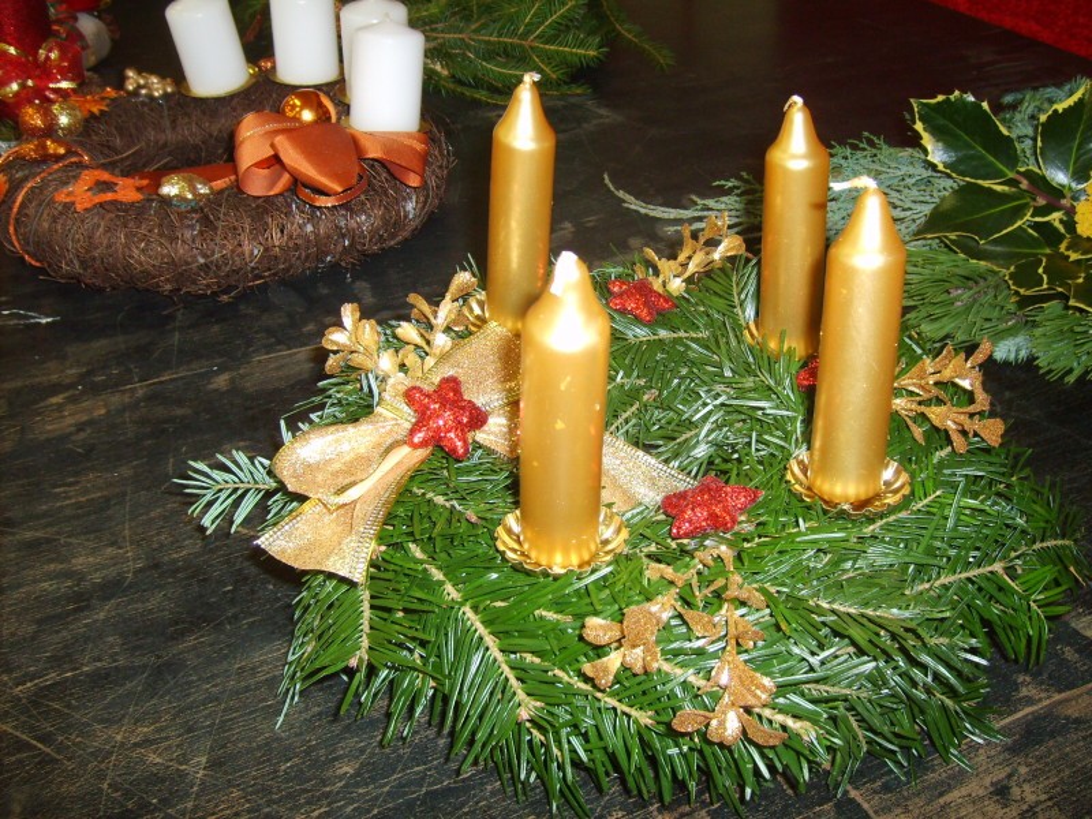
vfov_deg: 40.7
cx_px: 546
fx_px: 1104
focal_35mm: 35
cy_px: 410
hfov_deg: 52.6
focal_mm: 5.8
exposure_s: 1/45
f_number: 2.8
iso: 100
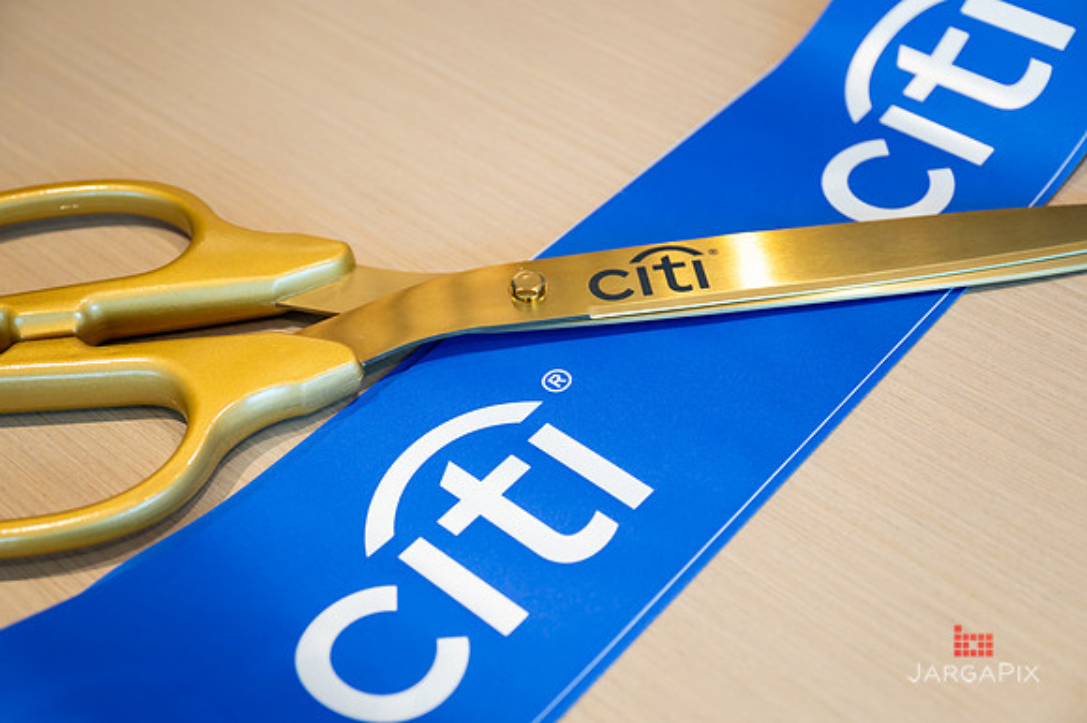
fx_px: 1476
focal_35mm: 49
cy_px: 365
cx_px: 552
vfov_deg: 27.5
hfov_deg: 40.4
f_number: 3.2
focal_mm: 47
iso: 1000
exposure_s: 1/250
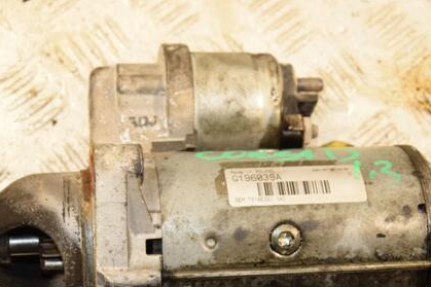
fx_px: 1029
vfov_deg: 15.8
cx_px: 208
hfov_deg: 23.7
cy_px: 188
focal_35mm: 86
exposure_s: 1/200
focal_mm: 40
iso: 800
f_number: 6.3
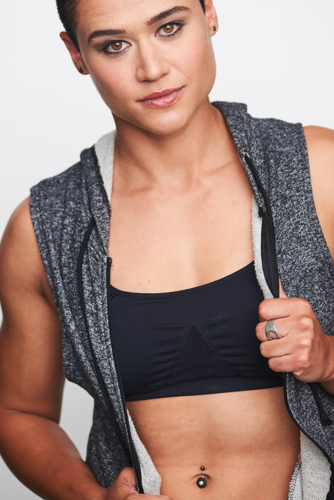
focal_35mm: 129
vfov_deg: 15.9
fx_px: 1796
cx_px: 155
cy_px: 209
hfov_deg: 10.6
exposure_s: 1/125
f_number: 4.5
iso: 200
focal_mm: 105
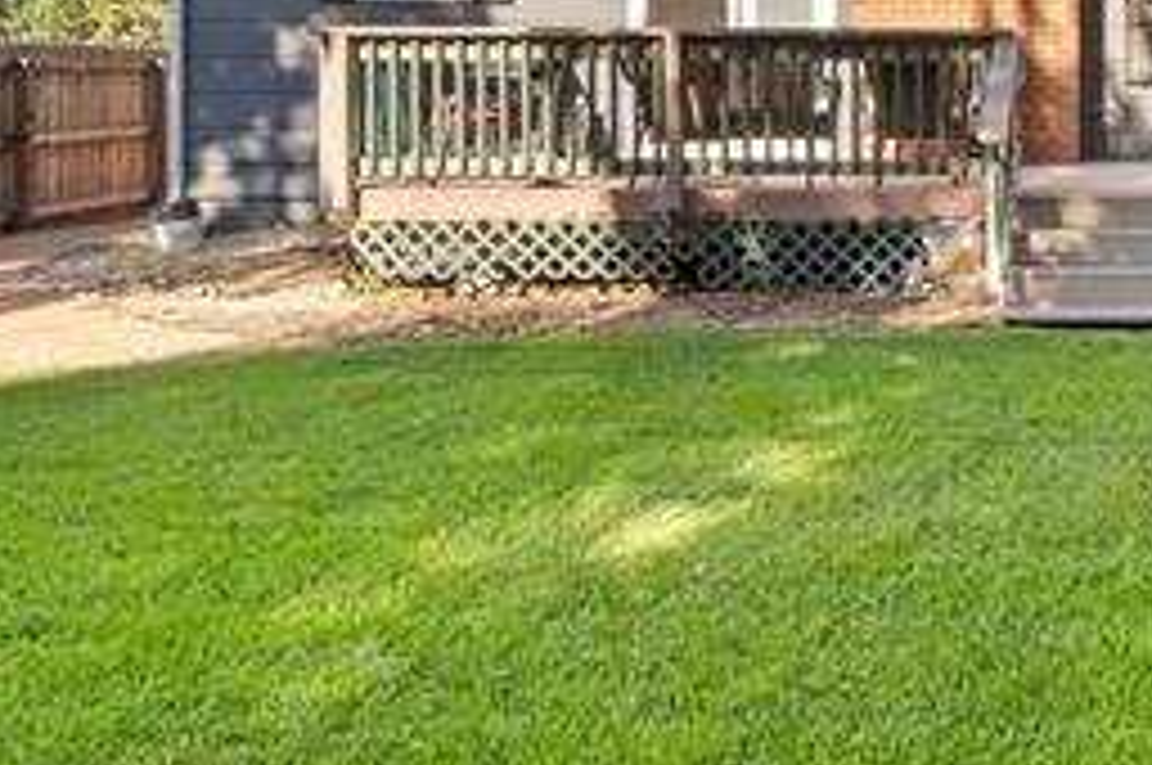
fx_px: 1278
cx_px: 1170
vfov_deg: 31.7
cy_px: 76
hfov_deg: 41.7
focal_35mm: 40
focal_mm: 16
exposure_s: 1/25
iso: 200
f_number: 11
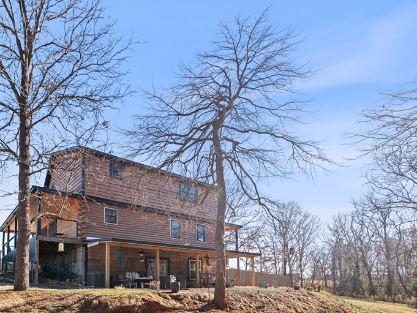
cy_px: 203
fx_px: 277
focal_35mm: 23
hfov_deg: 72.1
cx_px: 145
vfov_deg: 57.8
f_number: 7.1
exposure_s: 1/1250
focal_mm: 15
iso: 640
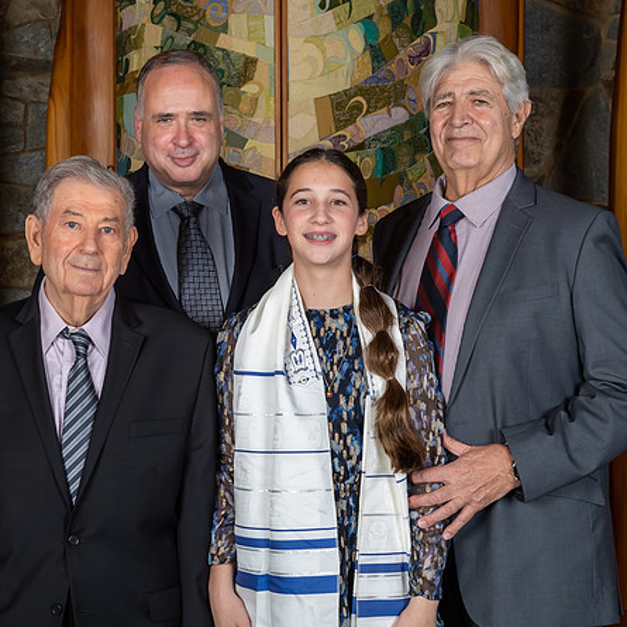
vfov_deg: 23.7
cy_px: 314
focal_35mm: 73
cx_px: 271
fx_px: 1496
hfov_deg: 23.7
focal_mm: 35
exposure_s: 1/250
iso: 400
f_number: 7.1
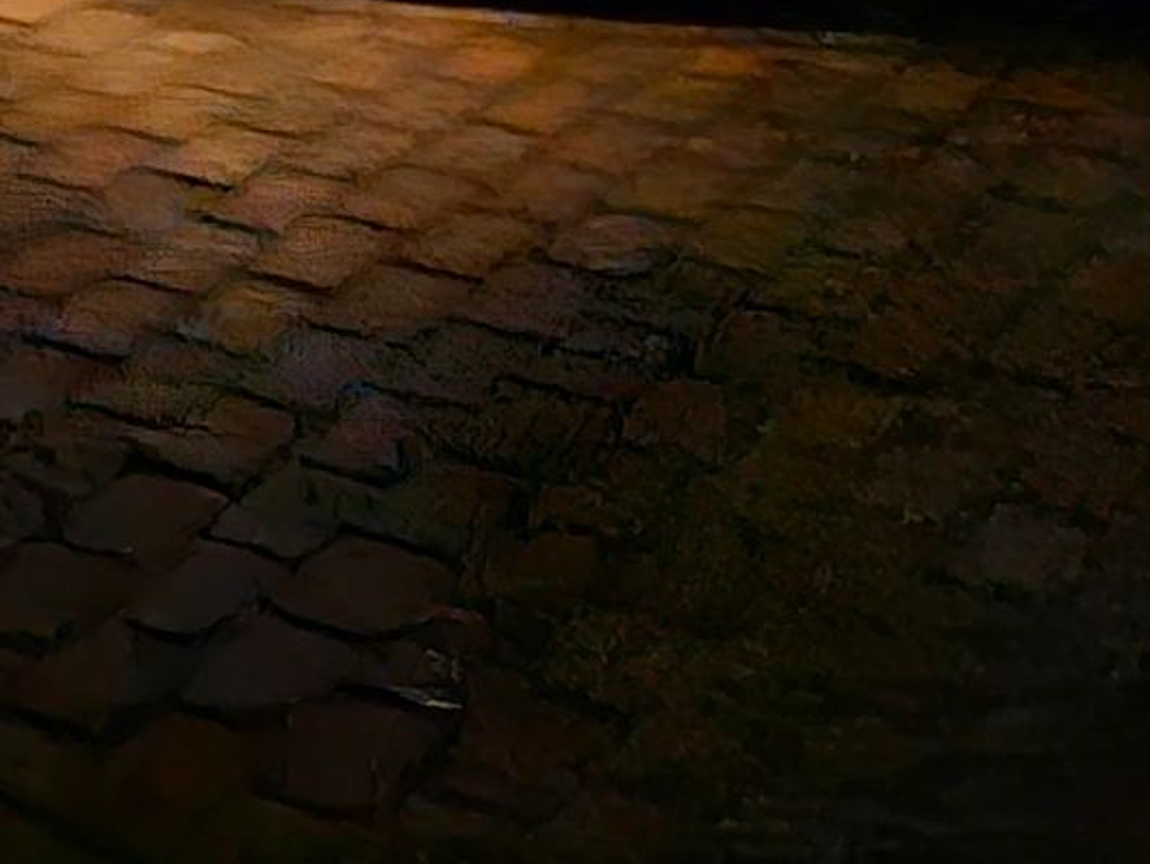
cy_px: -831
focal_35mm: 111
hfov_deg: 13.7
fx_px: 3689
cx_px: -1458
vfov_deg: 12.0
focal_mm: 5.54
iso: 3200
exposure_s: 1/10
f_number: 1.8
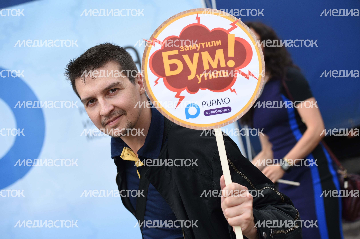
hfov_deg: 28.9
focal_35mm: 70
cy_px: 120
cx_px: 180
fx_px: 700
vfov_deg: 19.4
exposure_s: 1/3200
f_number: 5
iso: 1000
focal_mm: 70
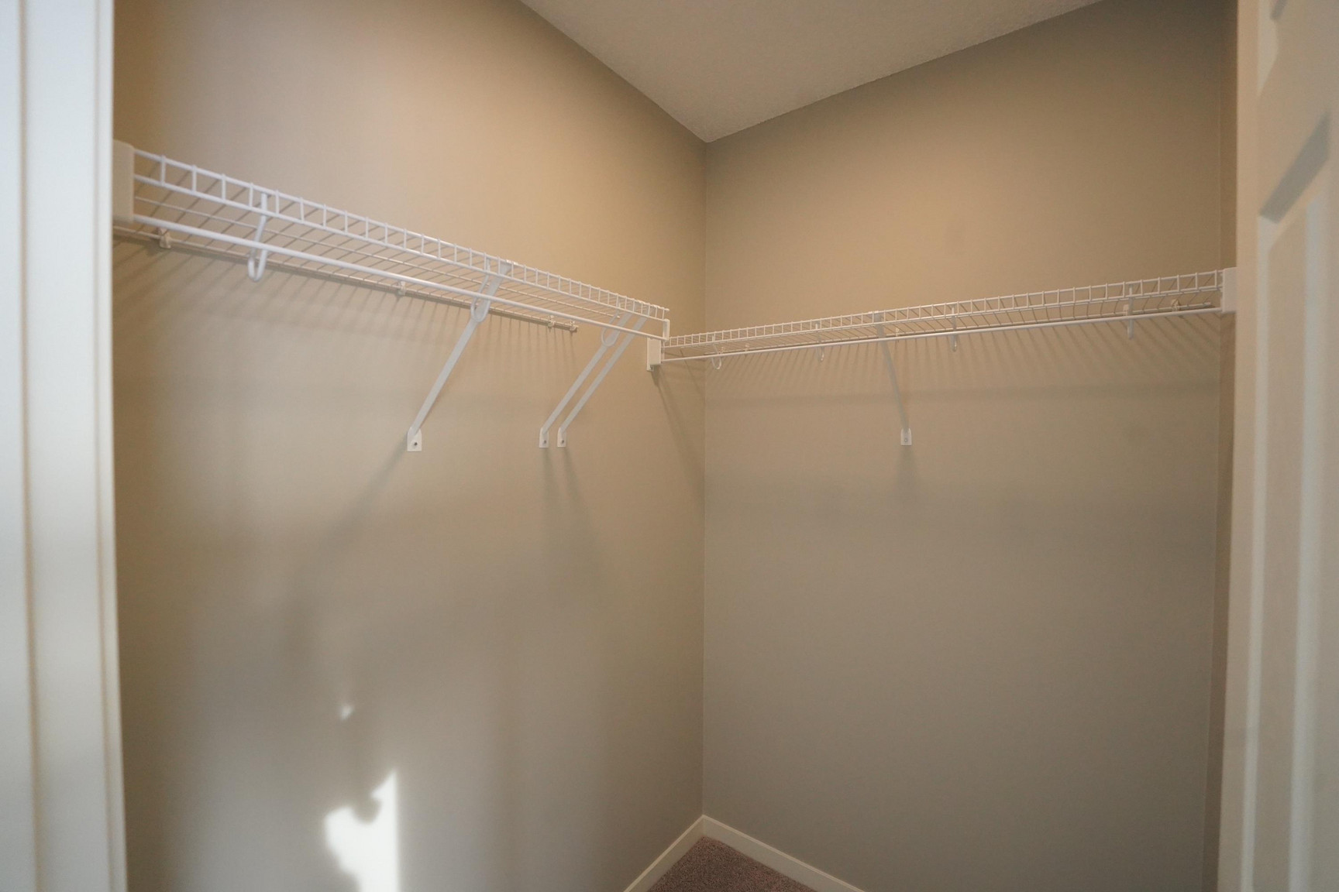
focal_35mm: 14
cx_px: 670
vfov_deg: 81.2
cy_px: 446
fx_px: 521
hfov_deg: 104.3
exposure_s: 1/640
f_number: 5.6
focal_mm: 14
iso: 10000
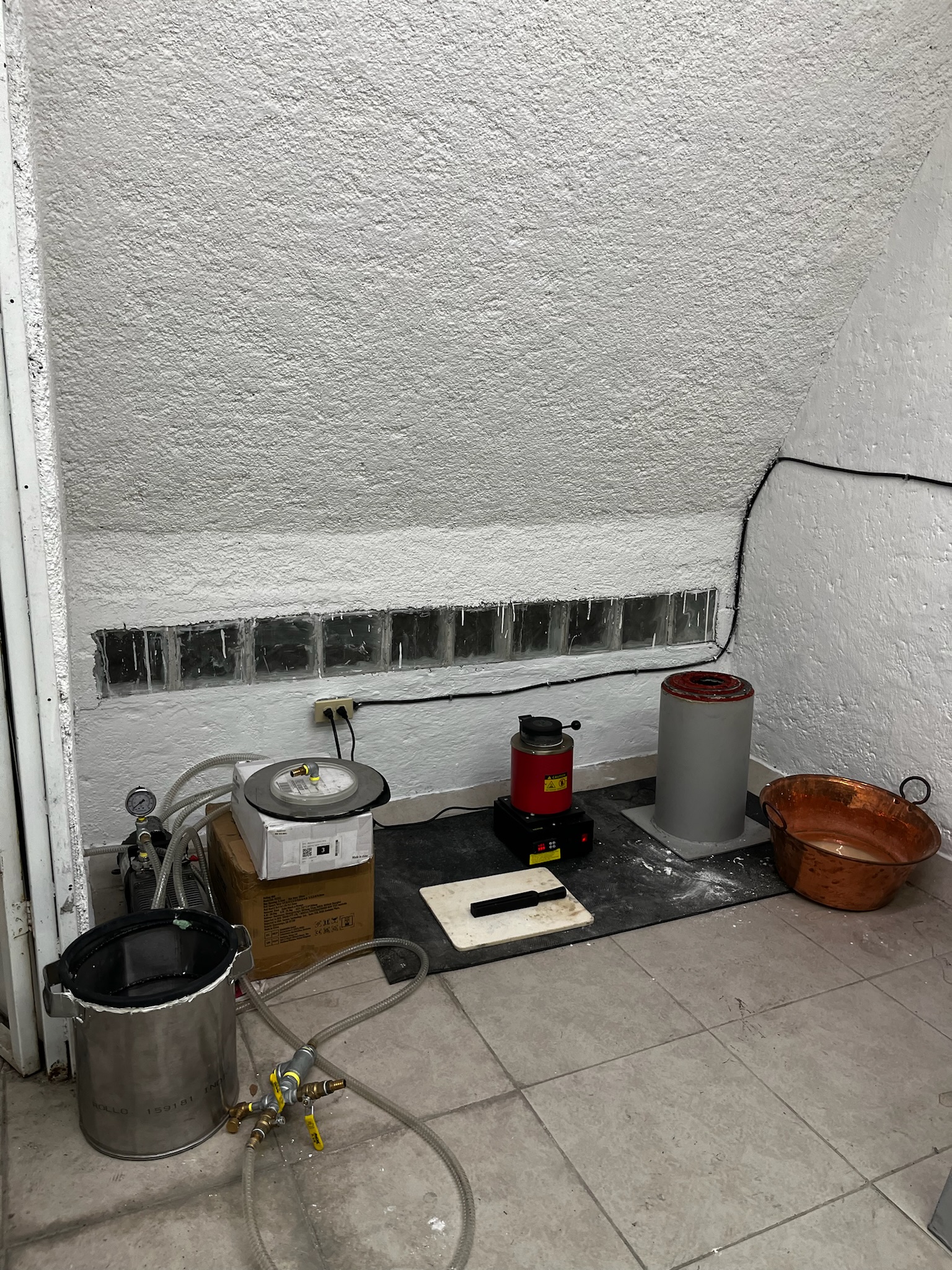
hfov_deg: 53.1
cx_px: 476
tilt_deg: -13.7
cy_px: 635
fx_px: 953
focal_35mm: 26
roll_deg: -0.3
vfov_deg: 67.3
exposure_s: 1/120
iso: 100
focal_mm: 5.1
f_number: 1.6
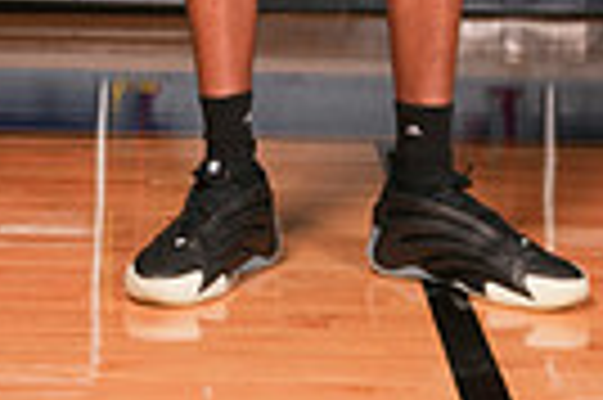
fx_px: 2192
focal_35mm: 131
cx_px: 279
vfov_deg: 9.4
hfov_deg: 15.7
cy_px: -544
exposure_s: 1/200
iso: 250
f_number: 6.3
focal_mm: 39
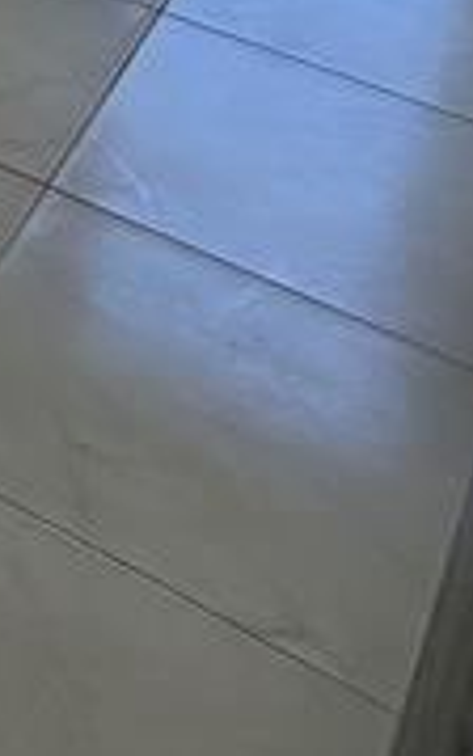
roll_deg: -1.6
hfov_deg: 11.0
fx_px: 1752
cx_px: -878
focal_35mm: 85
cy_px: -503
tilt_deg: -14.7
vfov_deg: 19.7
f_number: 2.2
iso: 40
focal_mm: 2.22
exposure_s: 1/309
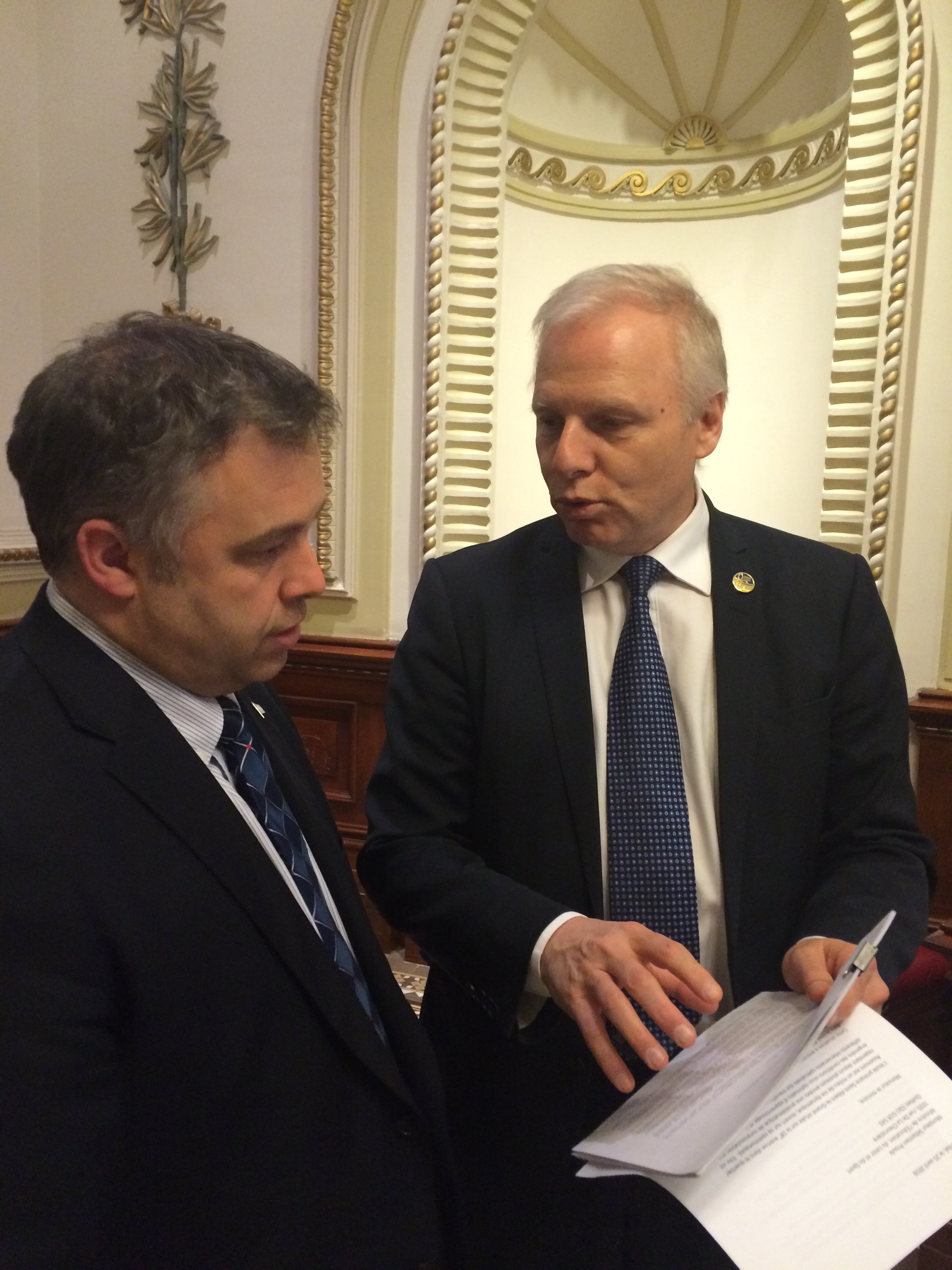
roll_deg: -1.0
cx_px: 476
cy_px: 635
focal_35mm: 29
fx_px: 1063
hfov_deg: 48.2
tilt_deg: -9.9
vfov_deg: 61.7
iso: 250
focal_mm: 4.15
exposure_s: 1/30
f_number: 2.2
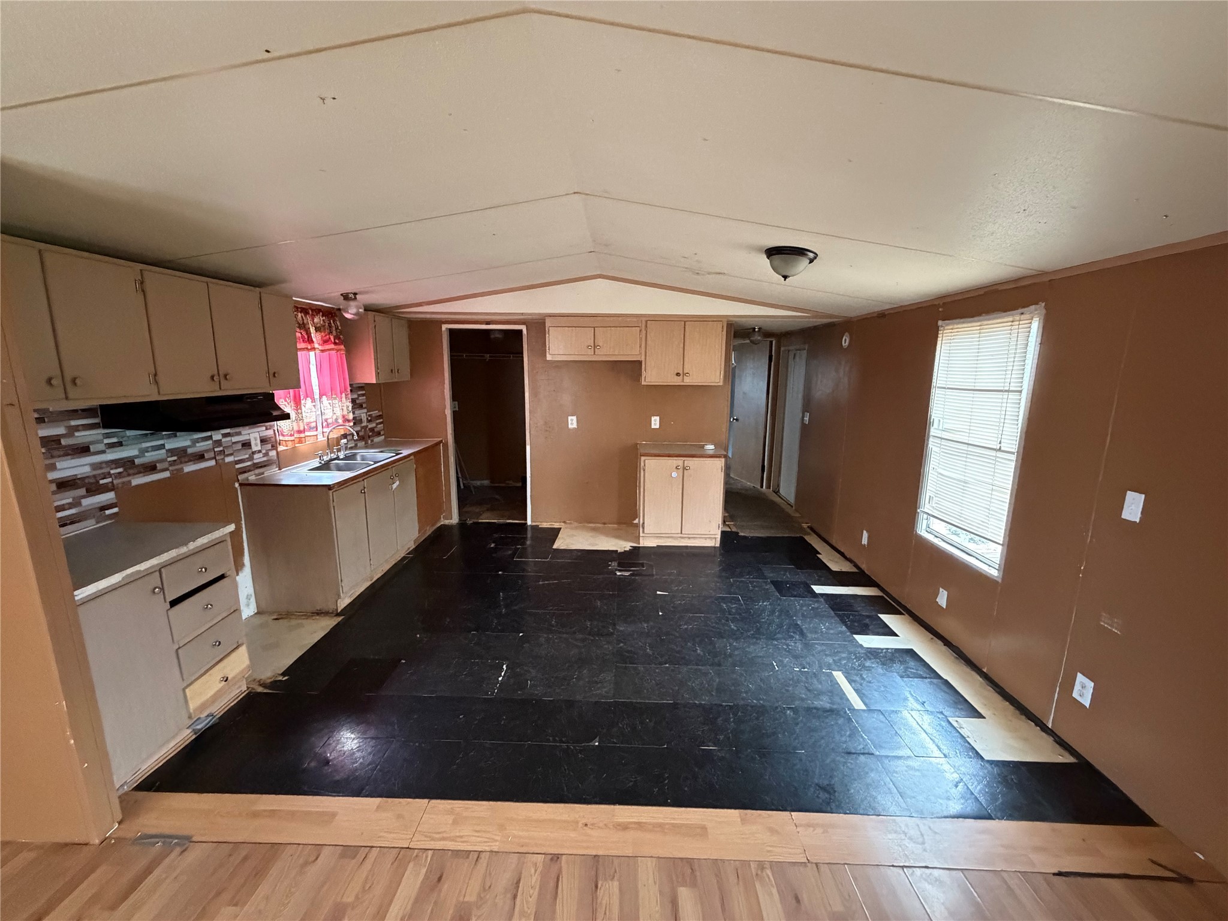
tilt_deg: -10.6
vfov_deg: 85.7
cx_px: 614
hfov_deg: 102.1
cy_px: 460
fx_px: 497
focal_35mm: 14
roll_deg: -0.3
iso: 1250
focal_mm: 2.22
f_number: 2.2
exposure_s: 1/60
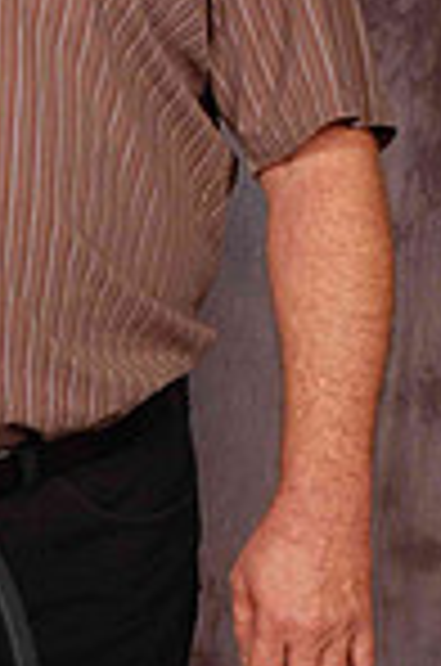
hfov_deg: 8.4
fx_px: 2945
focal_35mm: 160
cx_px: -218
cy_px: 158
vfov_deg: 12.9
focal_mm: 35
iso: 200
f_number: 10
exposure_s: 1/125
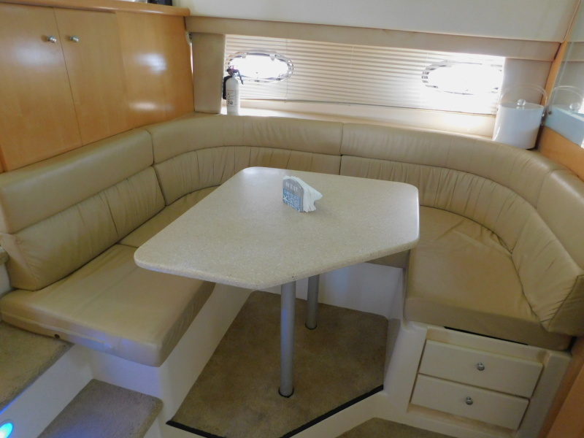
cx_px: 292
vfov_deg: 58.9
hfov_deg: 73.9
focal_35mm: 23
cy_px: 219
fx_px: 388
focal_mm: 4
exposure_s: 1/20
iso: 400
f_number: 3
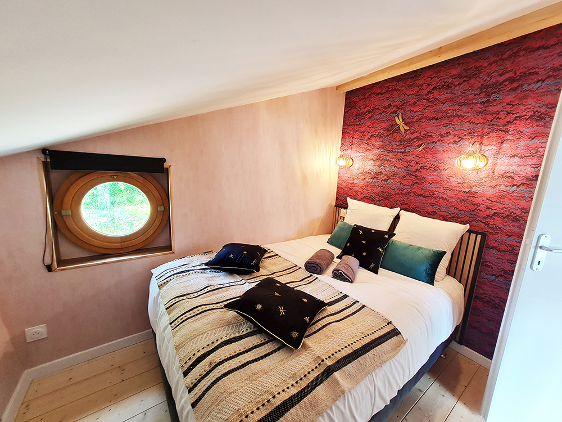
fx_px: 211
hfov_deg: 106.2
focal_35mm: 13
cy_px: 211
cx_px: 281
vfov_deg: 89.9
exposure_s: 1/50
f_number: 2.2
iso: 100
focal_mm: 1.74
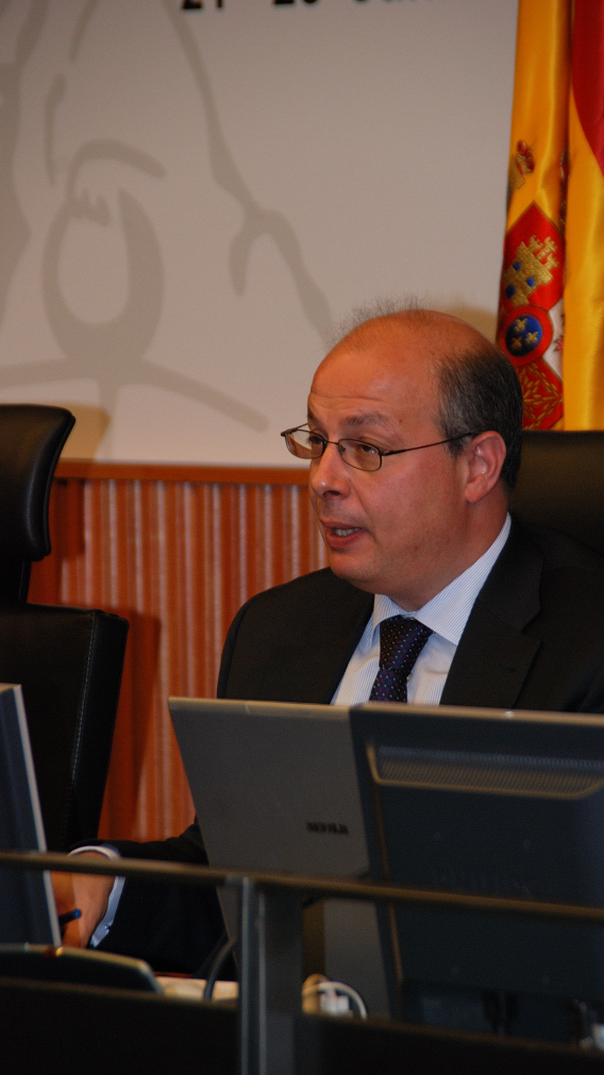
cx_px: 343
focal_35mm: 51
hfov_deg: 23.5
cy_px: 537
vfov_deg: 40.6
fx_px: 1453
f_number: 4.2
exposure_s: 1/100
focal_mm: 32
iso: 400
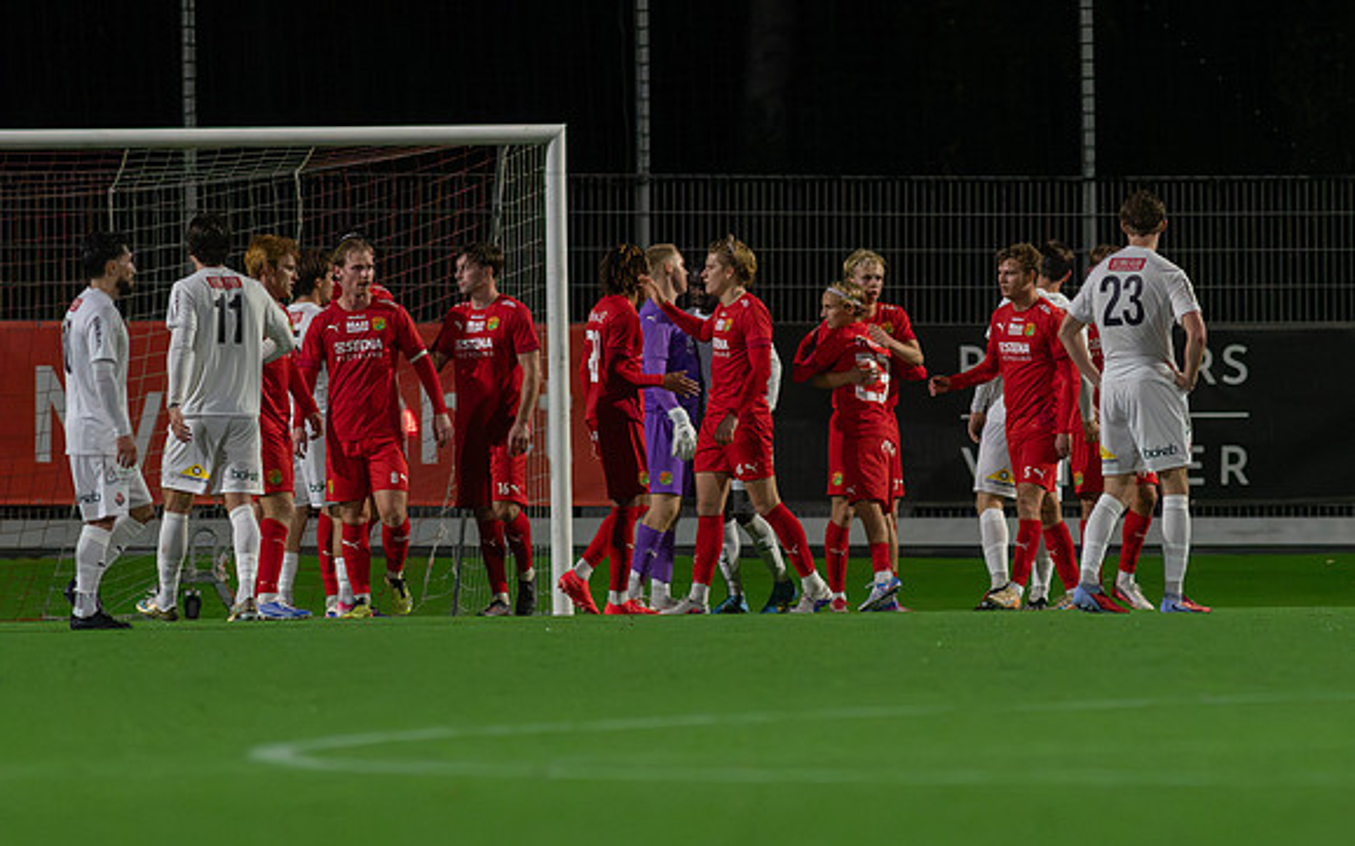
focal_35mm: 614
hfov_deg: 3.4
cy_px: 449
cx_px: 678
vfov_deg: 2.1
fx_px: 22669
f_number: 3.2
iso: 8000
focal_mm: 300
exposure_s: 1/1000
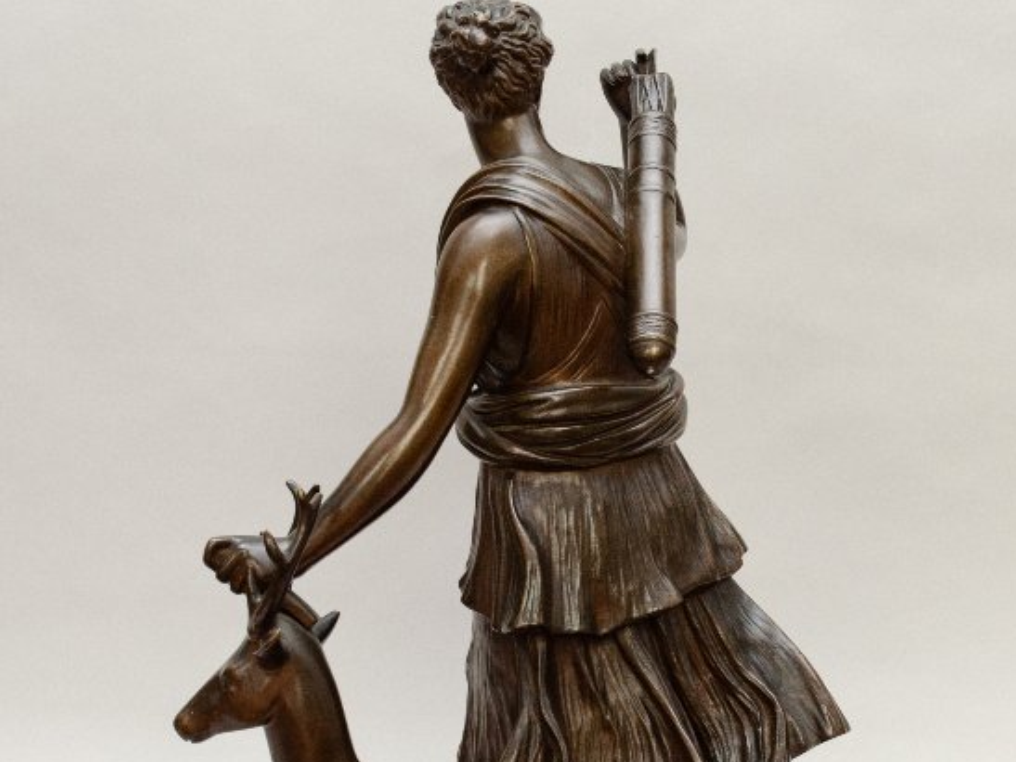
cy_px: 624
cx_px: 624
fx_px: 2877
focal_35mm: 98
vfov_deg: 15.0
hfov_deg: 20.0
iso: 200
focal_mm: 31
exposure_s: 1/125
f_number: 8
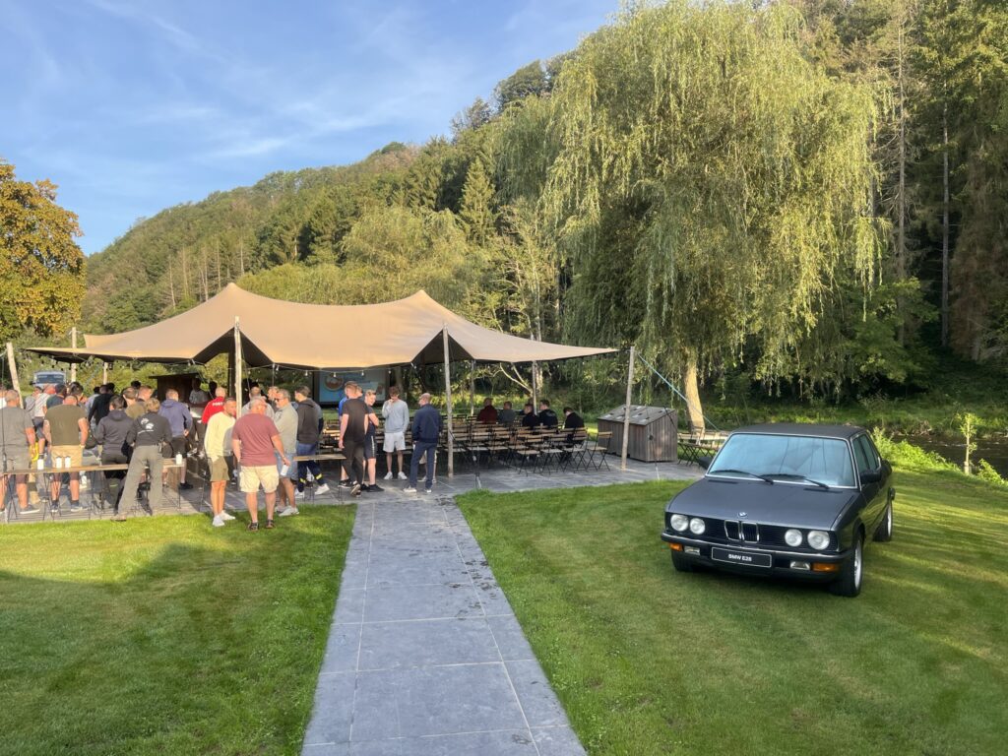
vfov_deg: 53.1
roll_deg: +0.9
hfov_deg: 67.3
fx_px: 757
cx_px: 504
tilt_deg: +0.3
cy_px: 378
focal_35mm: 26
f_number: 1.6
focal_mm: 5.1
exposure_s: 1/618
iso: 50
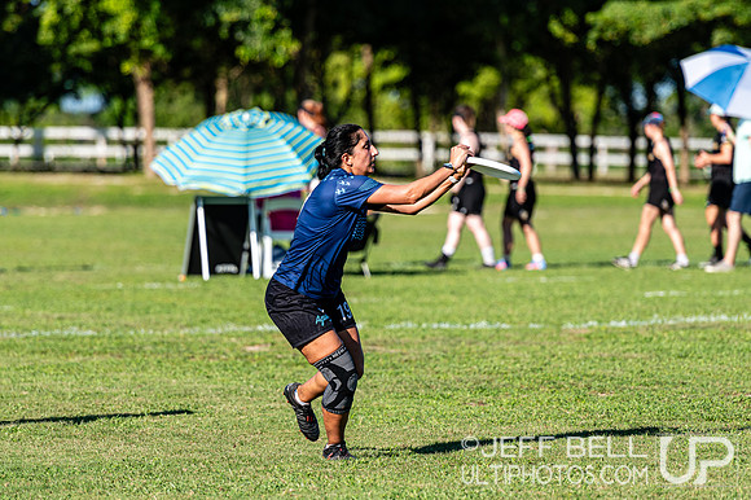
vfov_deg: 4.6
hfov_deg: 6.9
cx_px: 376
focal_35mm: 300
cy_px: 250
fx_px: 6255
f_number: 3.2
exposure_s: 1/1250
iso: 100
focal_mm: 200
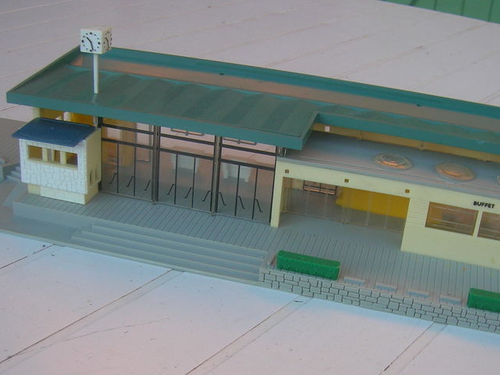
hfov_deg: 36.1
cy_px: 225
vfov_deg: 27.4
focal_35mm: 53
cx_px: 284
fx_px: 765
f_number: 2.9
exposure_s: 1/95
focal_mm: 5.7
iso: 50
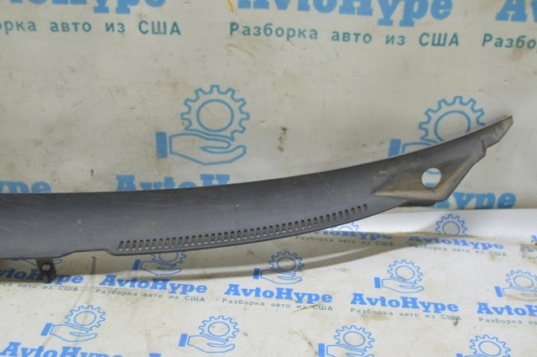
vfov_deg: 29.8
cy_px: 178
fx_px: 670
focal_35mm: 45
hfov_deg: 43.7
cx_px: 268
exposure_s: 1/20
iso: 400
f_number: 5.6
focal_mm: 30
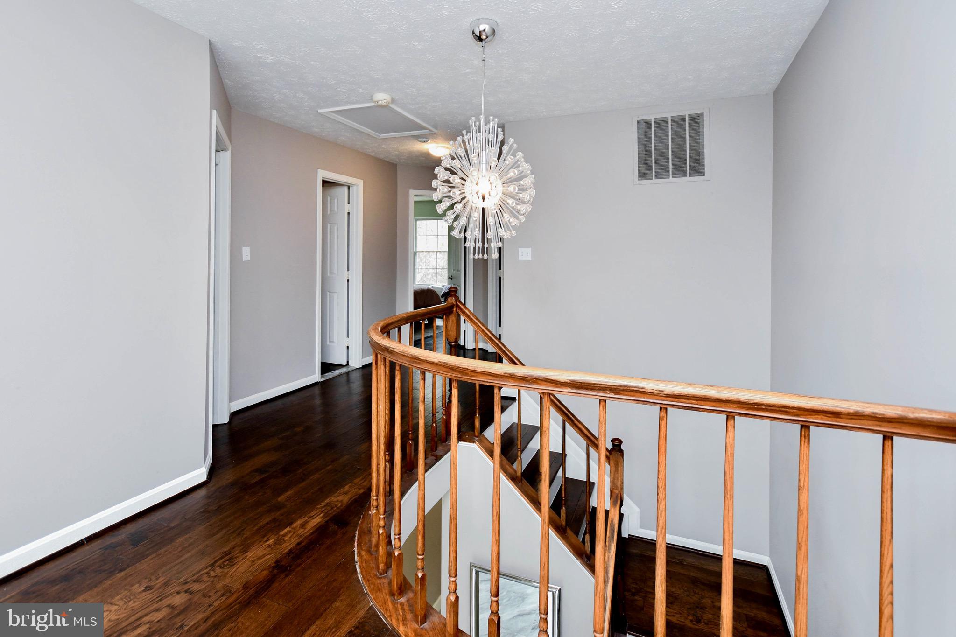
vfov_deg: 73.7
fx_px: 425
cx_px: 478
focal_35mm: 16
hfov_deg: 96.7
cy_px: 318
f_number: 3.5
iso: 800
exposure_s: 1/160
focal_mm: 11
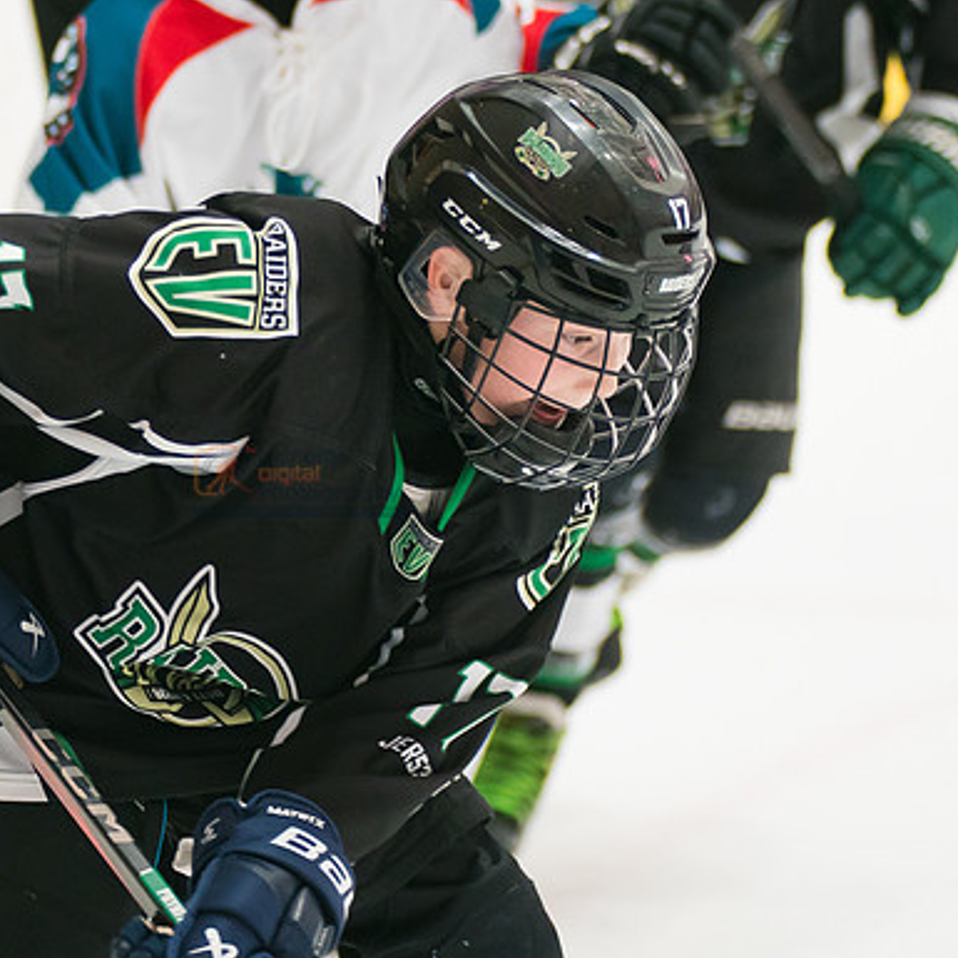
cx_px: 301
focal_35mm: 327
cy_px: 376
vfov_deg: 5.4
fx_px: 10239
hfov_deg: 5.4
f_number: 3.2
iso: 1600
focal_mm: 140
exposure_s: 1/800
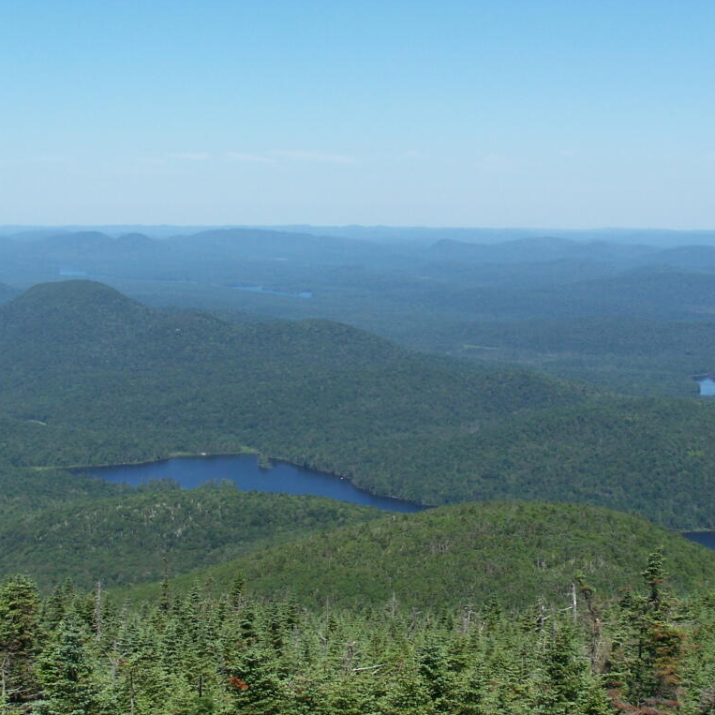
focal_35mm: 70
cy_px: 358
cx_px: 393
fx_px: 1636
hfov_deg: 24.6
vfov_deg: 24.7
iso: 80
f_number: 4.5
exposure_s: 1/640
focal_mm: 9.8
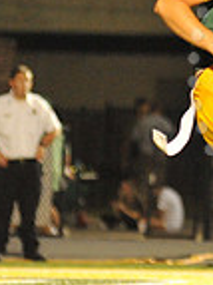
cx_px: 378
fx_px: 6401
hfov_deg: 1.9
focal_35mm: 779
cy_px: 70
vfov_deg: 2.5
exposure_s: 1/320
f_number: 4
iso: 6400
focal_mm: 200
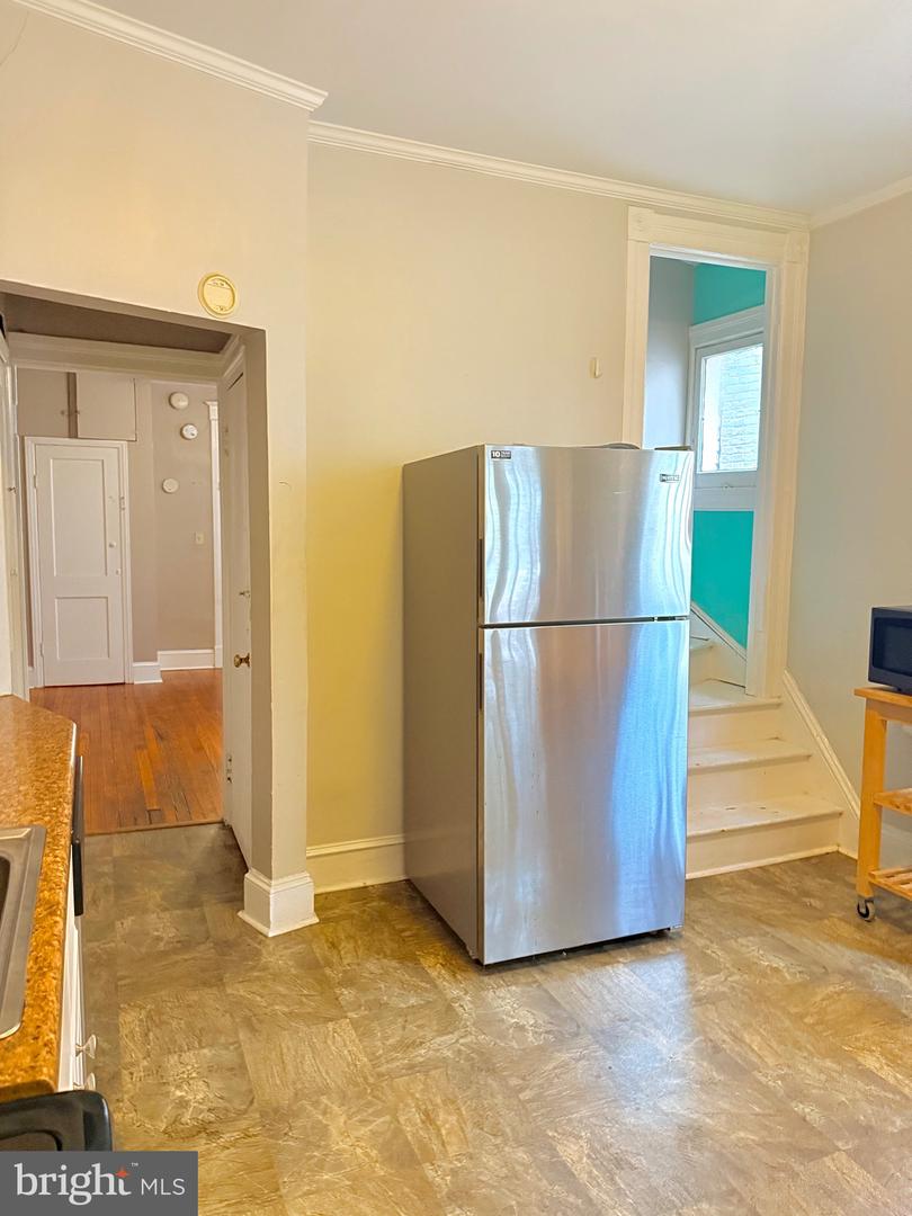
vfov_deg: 71.6
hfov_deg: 56.8
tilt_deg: -5.6
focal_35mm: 24
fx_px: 843
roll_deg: -0.8
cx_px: 456
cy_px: 608
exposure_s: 1/40
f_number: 1.78
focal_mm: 6.76
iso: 800
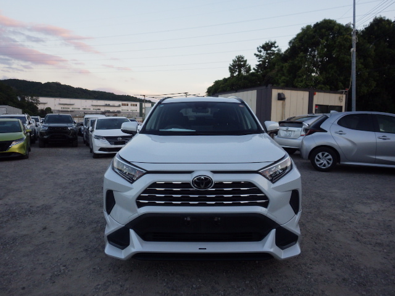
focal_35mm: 25
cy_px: 148
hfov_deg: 69.4
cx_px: 198
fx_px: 285
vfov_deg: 54.9
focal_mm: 4.5
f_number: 2.8
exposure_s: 1/250
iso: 250
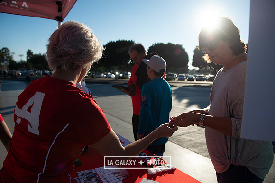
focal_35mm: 24
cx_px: 138
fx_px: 183
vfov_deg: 53.2
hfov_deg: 73.7
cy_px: 92
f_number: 4.5
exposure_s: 1/2500
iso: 200
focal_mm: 24
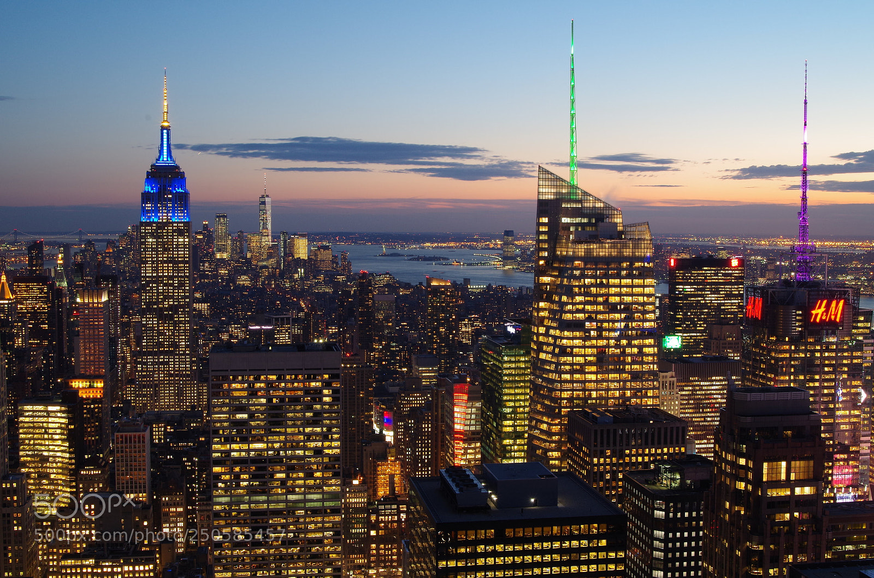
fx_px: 1017
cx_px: 437
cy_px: 289
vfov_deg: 31.7
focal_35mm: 42
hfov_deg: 46.5
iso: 200
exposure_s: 5
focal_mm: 28
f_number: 13
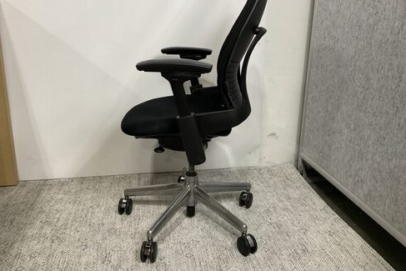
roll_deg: -0.4
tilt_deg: -17.1
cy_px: 116
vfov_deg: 42.3
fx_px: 350
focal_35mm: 31
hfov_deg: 60.3
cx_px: 200
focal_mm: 3
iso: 80
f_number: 1.8
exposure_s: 1/60
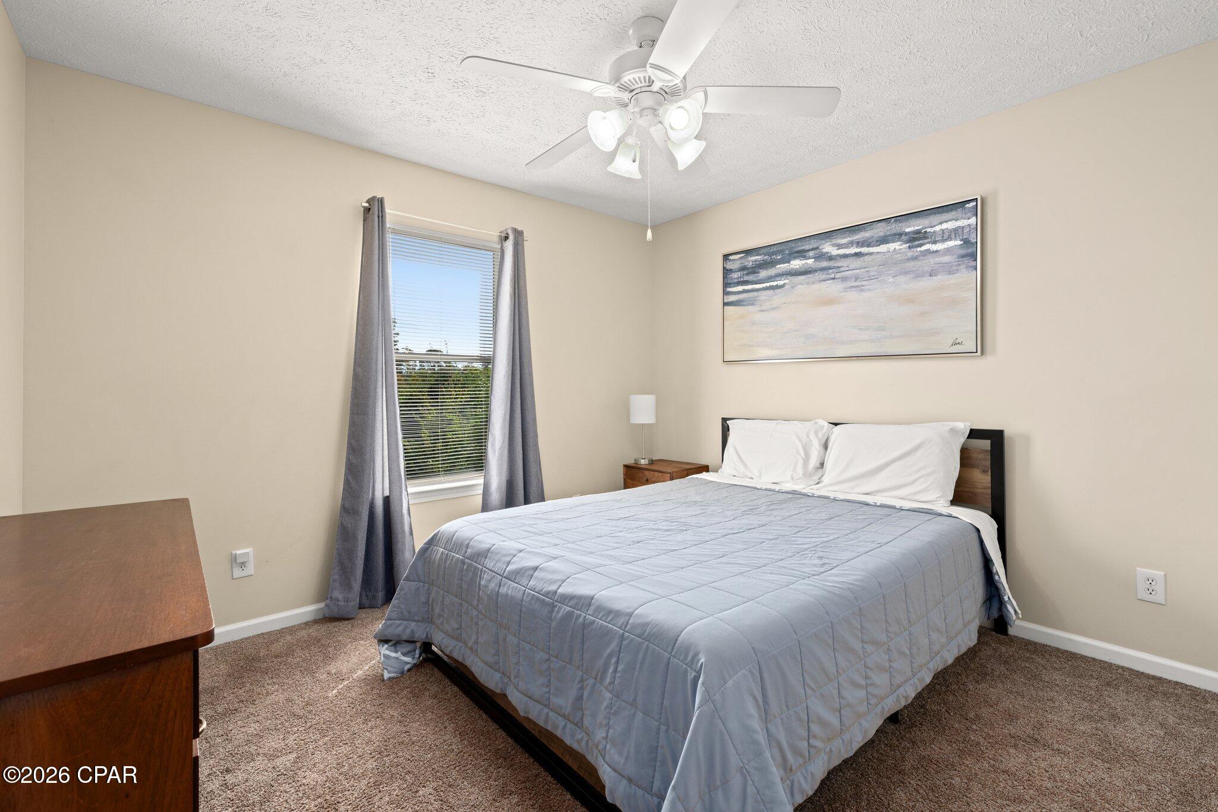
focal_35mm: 15
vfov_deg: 77.3
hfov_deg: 100.4
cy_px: 406
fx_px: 507
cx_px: 609
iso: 500
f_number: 9
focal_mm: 15
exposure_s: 1/6
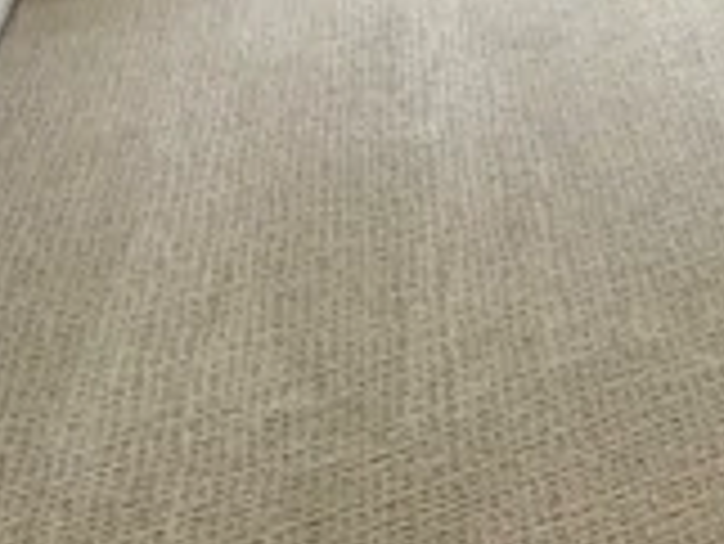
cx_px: 1082
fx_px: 1361
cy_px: -526
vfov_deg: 17.0
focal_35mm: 65
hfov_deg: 23.8
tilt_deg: -7.6
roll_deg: -0.7
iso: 40
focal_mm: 2.22
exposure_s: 1/332
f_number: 2.2
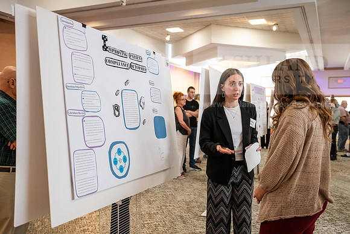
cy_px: 117
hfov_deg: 54.4
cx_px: 175
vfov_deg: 37.9
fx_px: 340
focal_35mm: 35
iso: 3200
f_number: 3.5
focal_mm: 35
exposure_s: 1/200
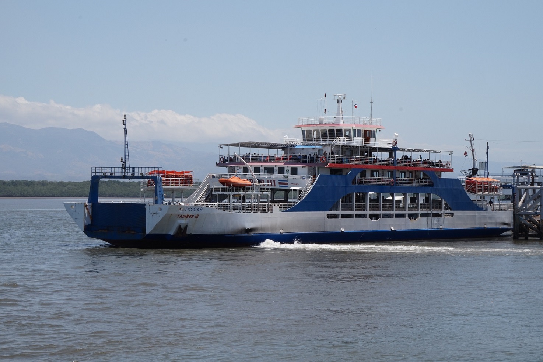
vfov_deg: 16.5
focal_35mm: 82
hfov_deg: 24.6
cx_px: 272
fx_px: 1244
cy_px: 181
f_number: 22
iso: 200
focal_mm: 55
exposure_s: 1/100
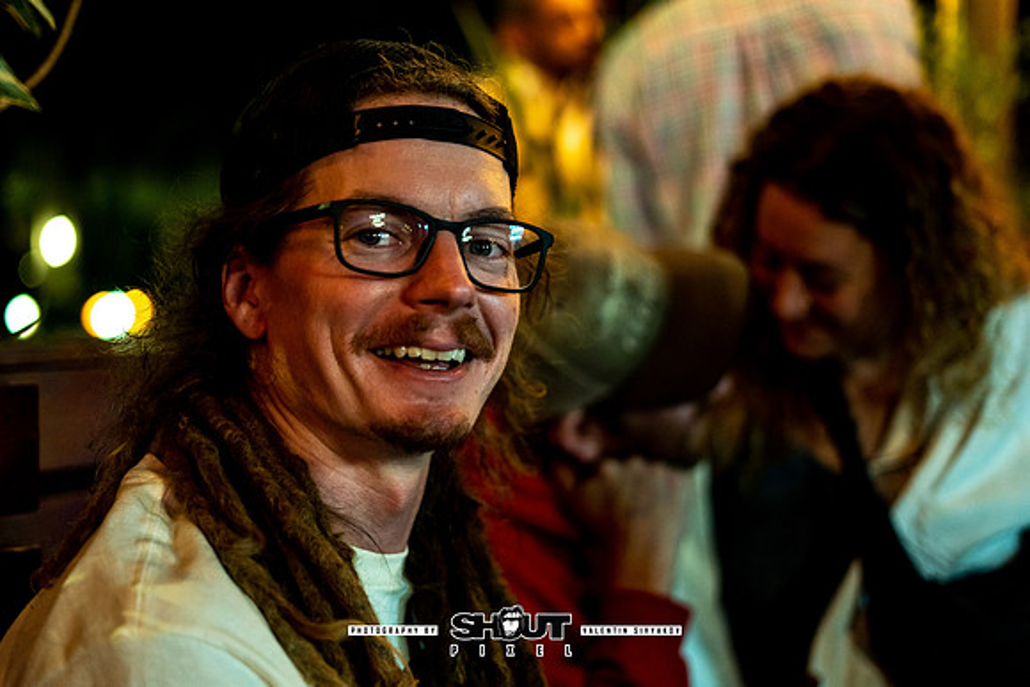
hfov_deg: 37.9
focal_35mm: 52
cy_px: 344
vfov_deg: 25.8
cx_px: 515
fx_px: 1502
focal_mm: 50
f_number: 1.8
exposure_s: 1/125
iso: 1250
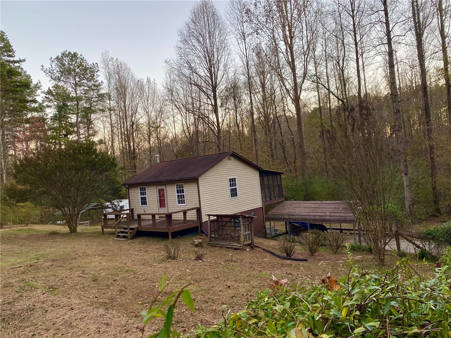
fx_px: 339
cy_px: 169
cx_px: 226
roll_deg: +5.1
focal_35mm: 26
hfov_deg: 67.3
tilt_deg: +1.9
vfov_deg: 53.1
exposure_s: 1/118
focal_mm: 4.25
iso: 125
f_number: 1.8
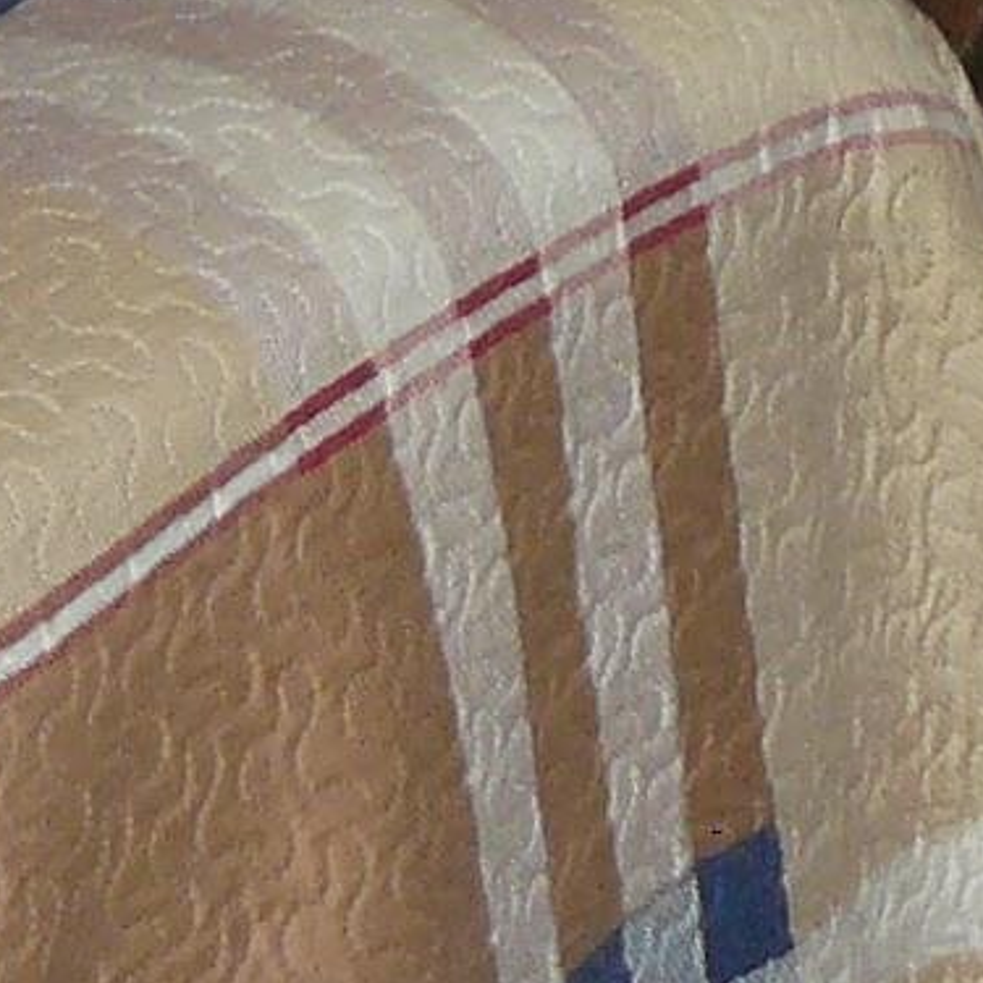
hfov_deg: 6.6
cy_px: -1990
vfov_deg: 6.2
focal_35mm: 261
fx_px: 8385
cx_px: 1434
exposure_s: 1/50
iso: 125
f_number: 2.8
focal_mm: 6
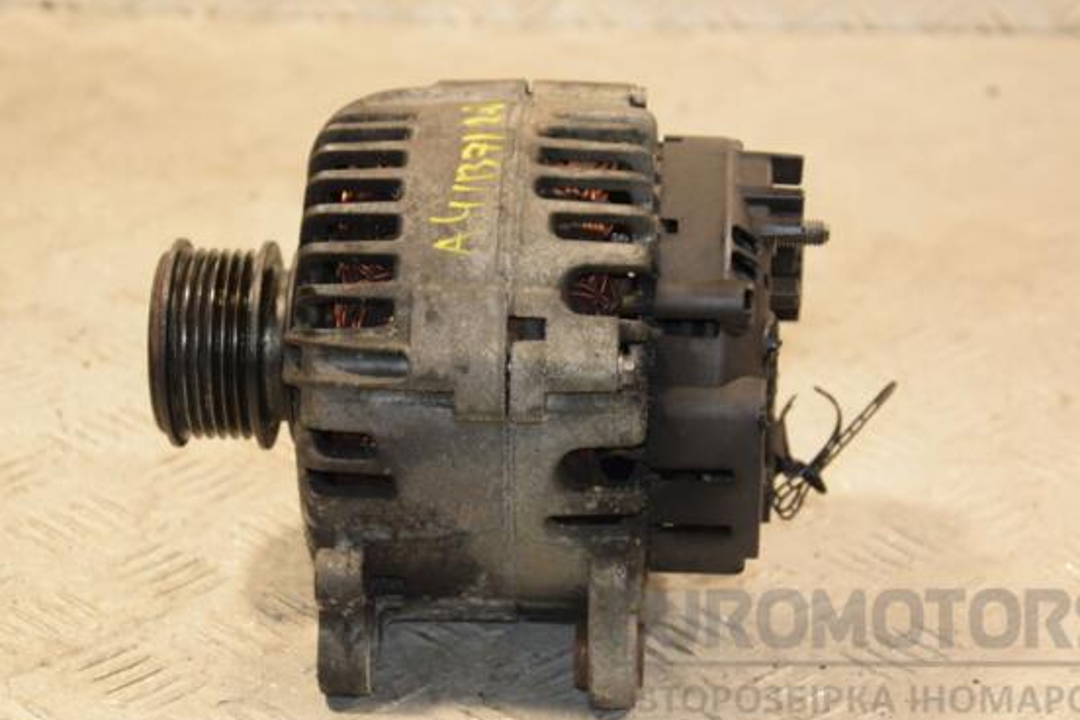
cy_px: 358
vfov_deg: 13.6
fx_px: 3030
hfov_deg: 20.2
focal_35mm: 101
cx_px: 571
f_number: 5.3
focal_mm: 62
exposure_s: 1/100
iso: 800
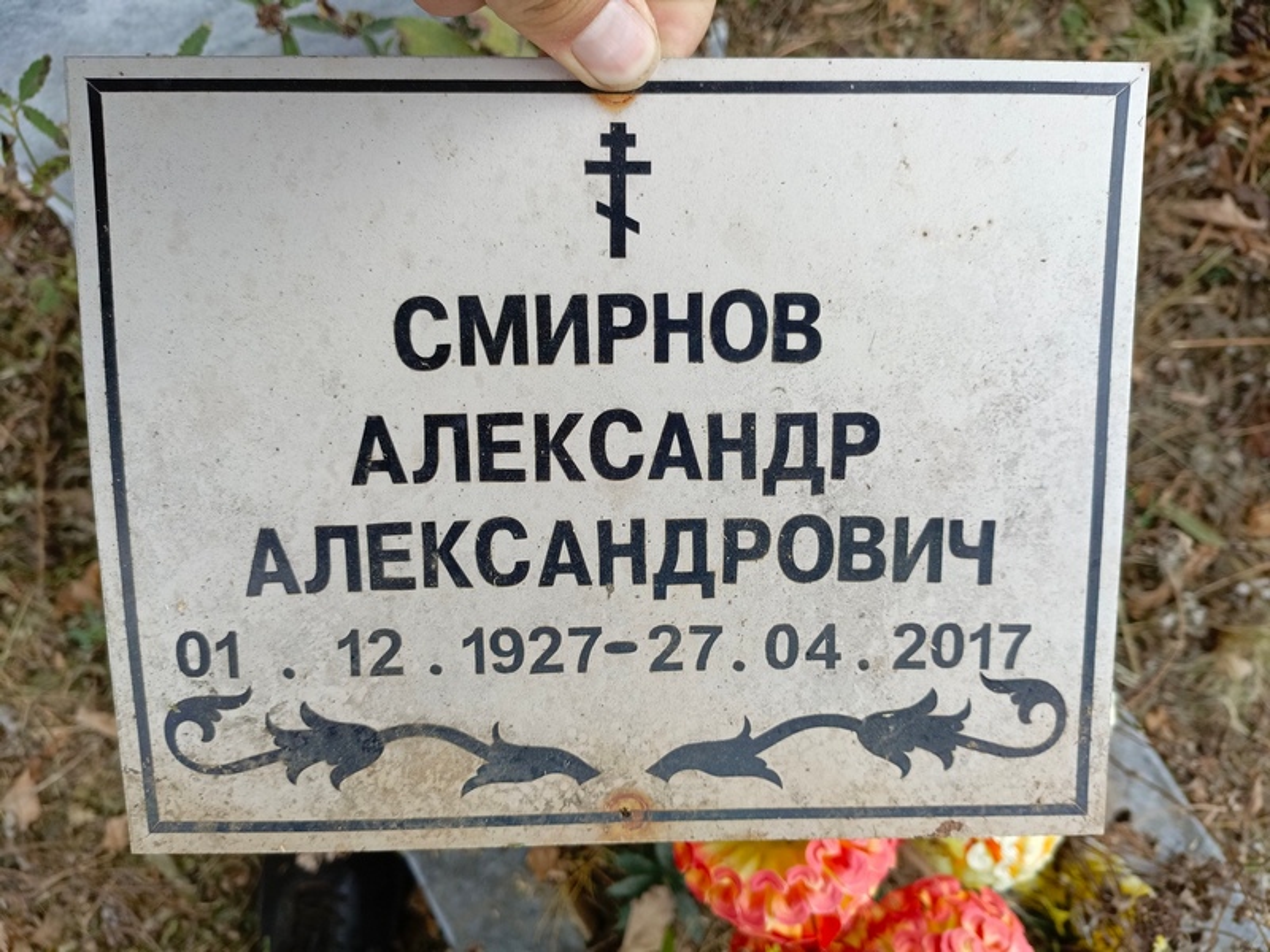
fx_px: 917
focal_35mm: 25
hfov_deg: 69.4
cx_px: 635
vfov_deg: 54.9
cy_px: 476
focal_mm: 4.76
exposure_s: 1/181
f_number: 1.69
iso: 110
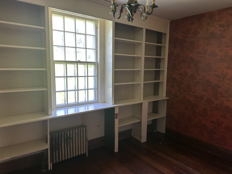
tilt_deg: -8.6
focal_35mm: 24
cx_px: 116
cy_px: 87
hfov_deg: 71.6
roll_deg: -0.4
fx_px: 161
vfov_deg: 56.8
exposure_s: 1/60
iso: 320
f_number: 1.78
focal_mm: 6.86
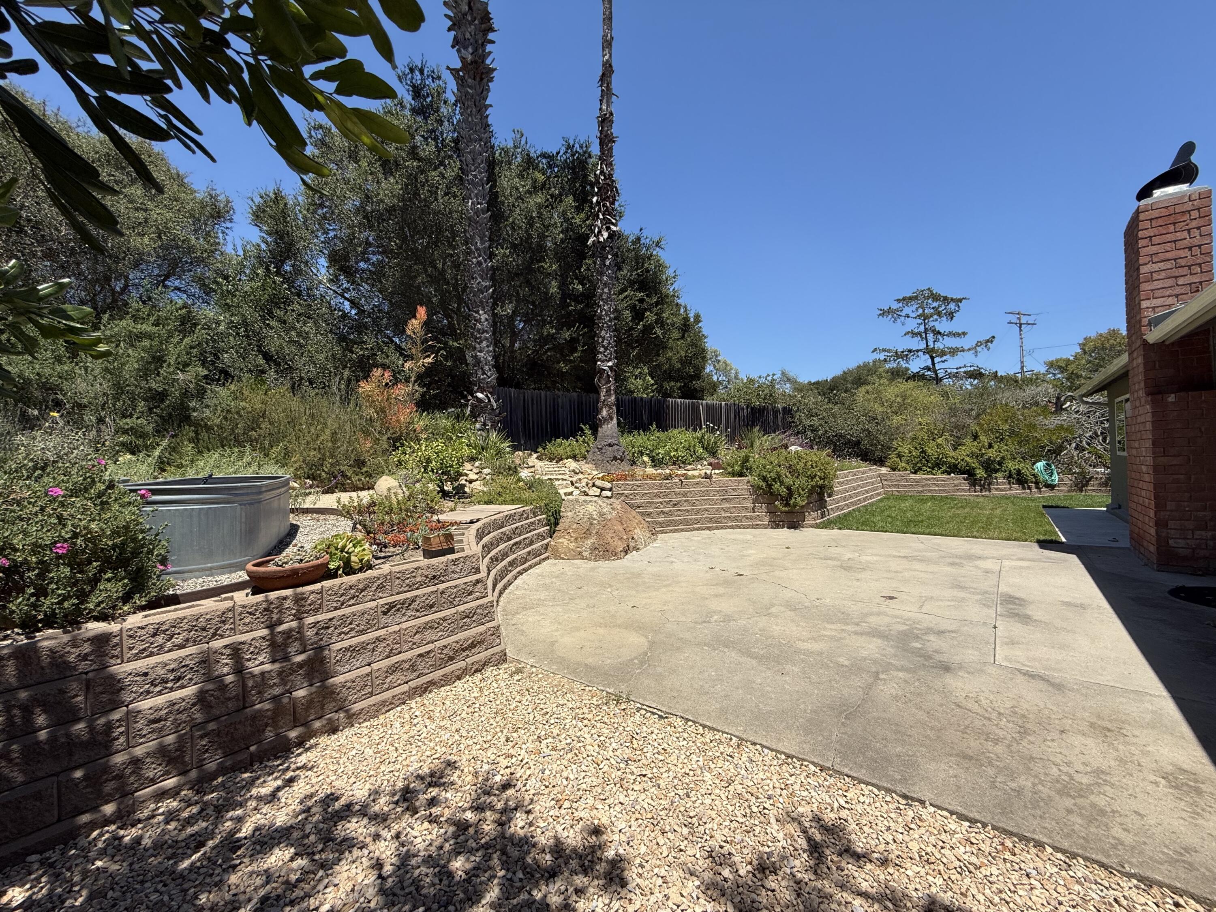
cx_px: 608
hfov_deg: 102.1
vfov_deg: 85.7
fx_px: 492
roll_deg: +1.6
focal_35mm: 14
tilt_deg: +0.5
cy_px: 456
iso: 50
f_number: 2.2
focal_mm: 2.22
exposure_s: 1/2024
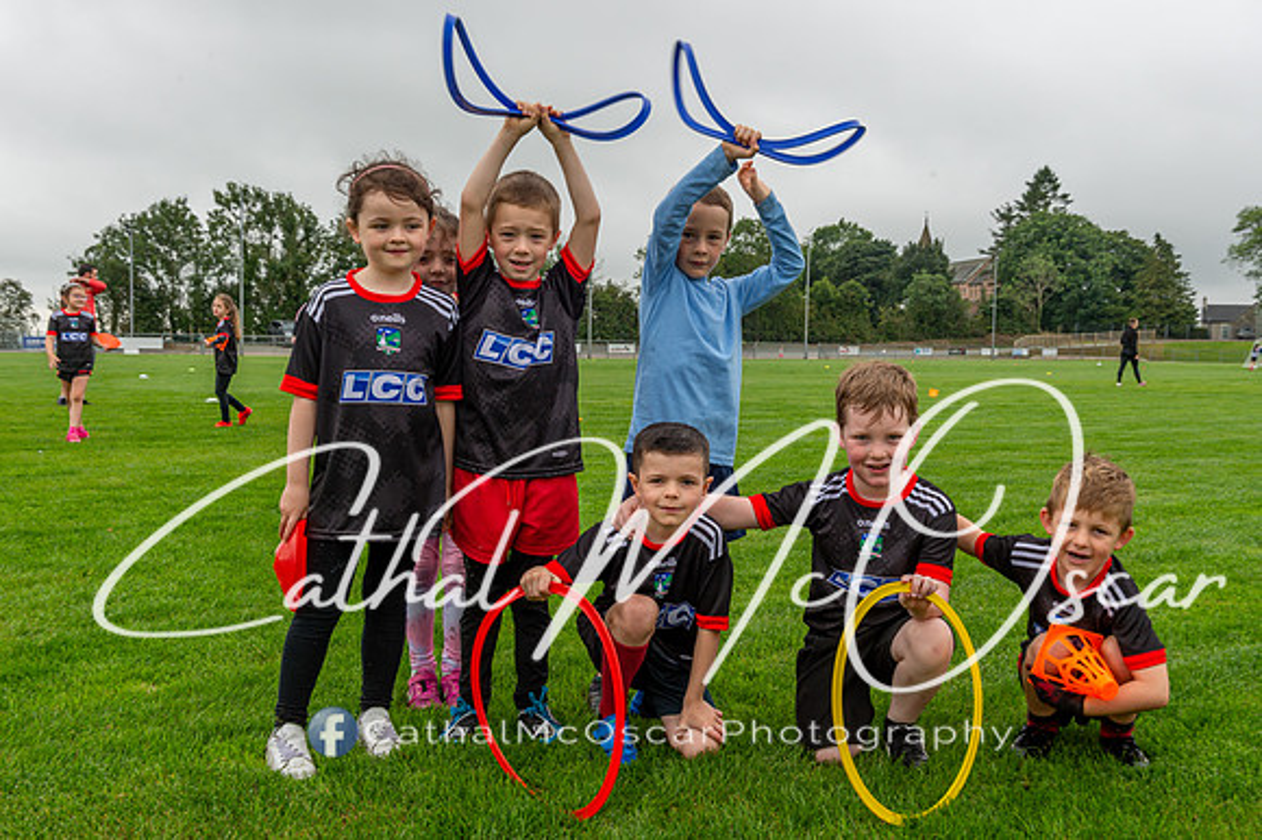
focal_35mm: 41
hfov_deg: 47.8
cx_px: 675
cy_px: 449
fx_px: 1424
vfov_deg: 32.9
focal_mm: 38
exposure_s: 1/100
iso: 280
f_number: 7.1
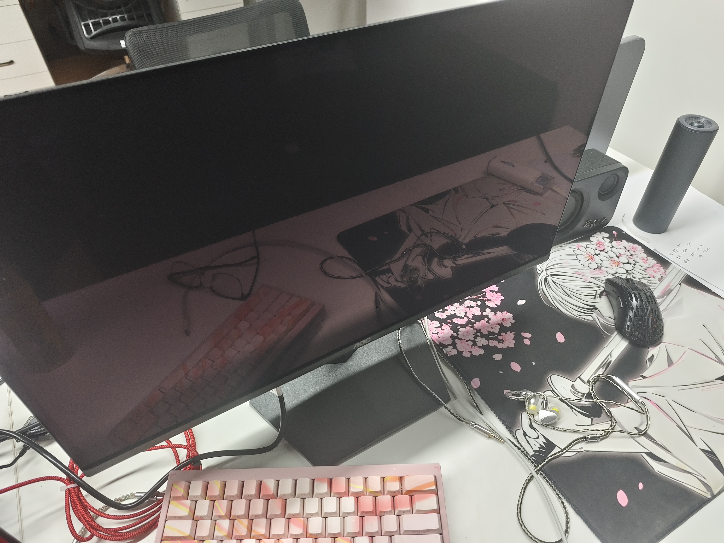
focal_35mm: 23
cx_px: 362
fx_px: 481
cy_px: 272
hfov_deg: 73.9
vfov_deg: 58.9
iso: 549
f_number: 1.68
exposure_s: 1/50
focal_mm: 6.45
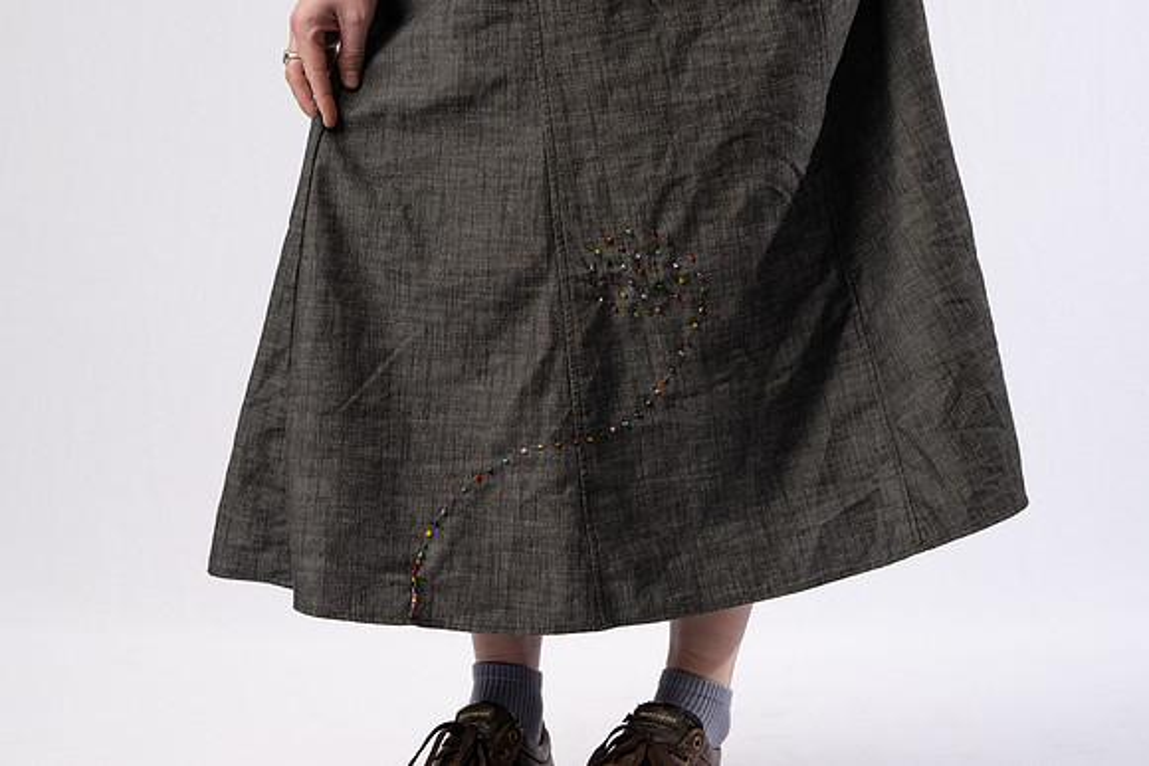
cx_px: 574
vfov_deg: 19.5
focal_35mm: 70
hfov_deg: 28.8
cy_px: 383
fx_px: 2235
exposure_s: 1/125
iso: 100
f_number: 8
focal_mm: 70
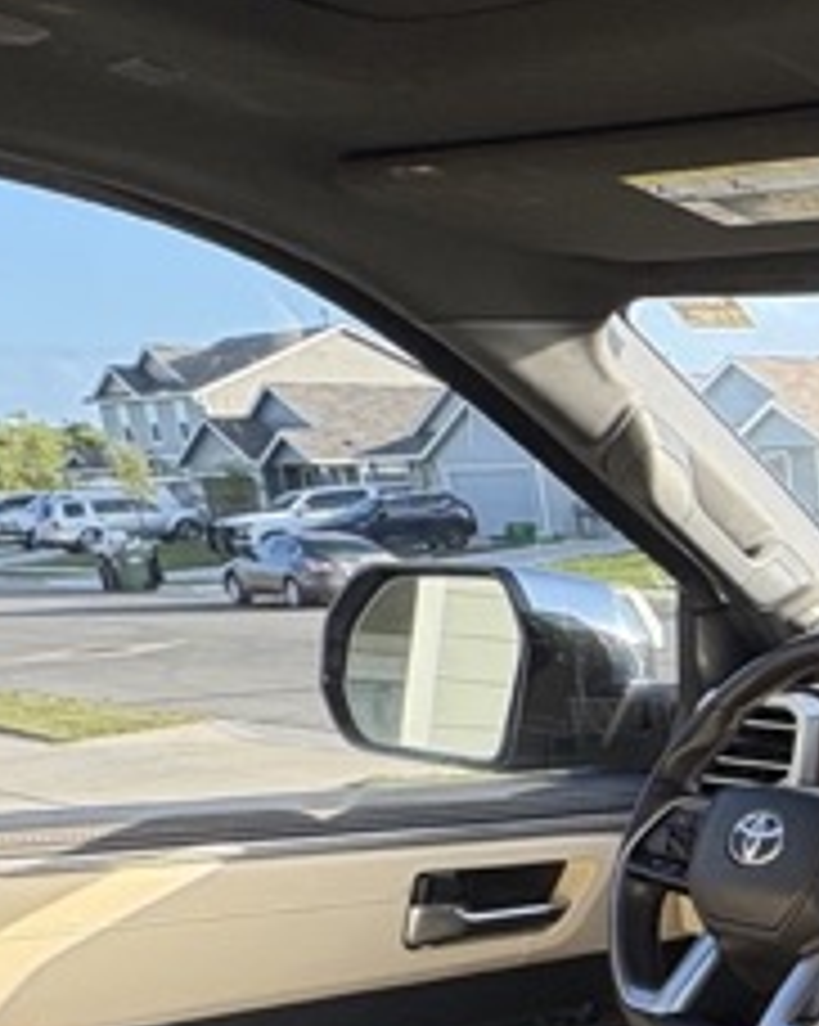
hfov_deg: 20.3
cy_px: 886
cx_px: 1460
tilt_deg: -14.8
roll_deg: +0.2
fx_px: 1638
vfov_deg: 33.3
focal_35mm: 54
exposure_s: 1/181
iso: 64
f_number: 2.2
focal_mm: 2.22
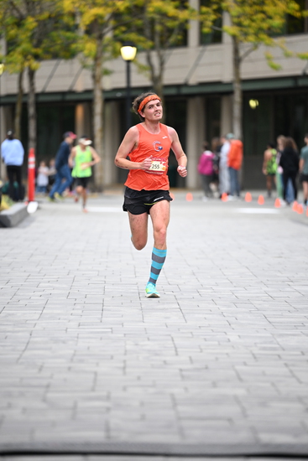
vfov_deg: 10.3
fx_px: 2565
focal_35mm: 200
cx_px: 154
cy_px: 230
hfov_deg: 6.9
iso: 1600
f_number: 2.8
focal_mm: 200
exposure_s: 1/1250
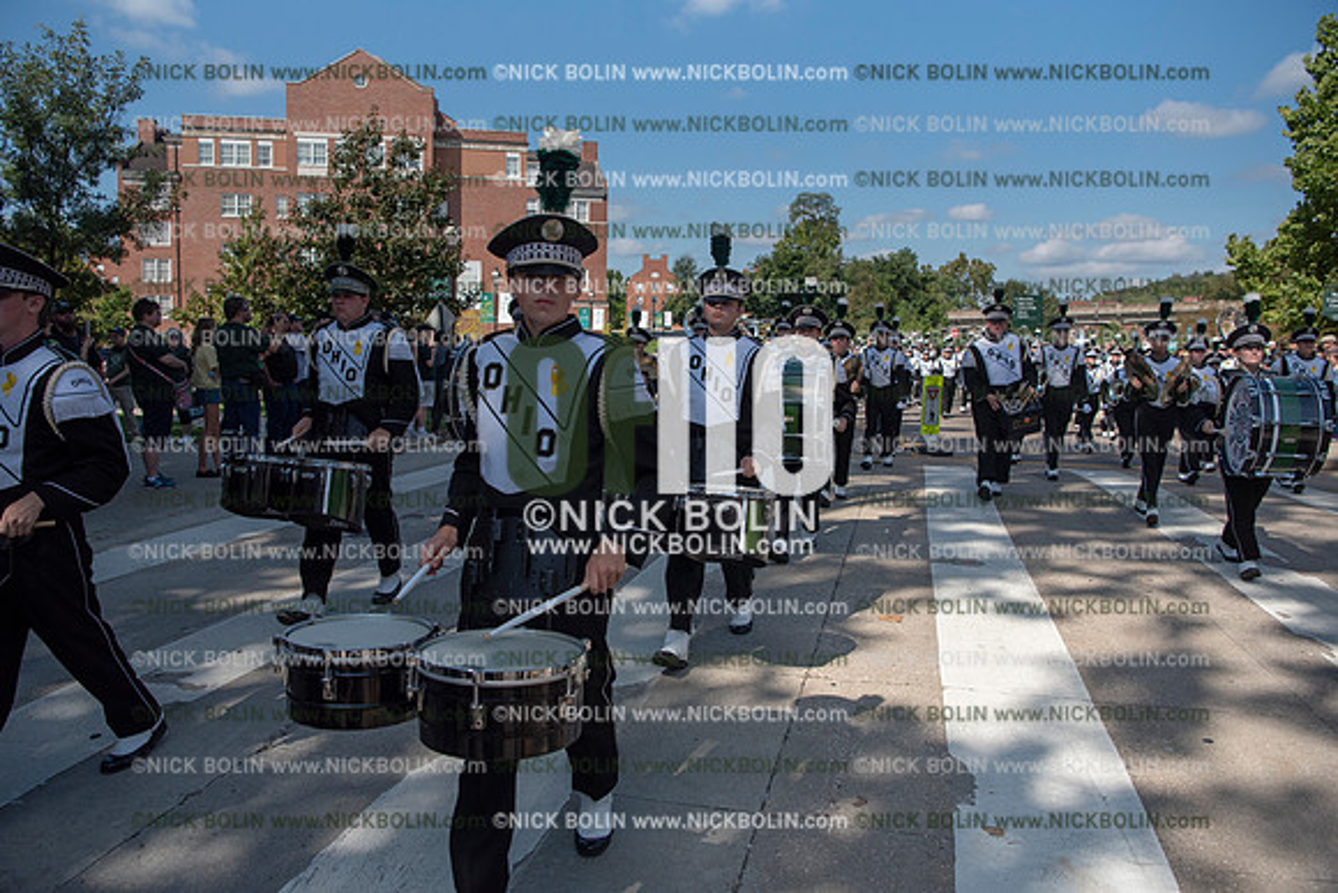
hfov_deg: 73.7
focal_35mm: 24
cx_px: 669
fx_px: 892
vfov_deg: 53.2
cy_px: 446
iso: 400
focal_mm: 24
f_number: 5
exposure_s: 1/4000
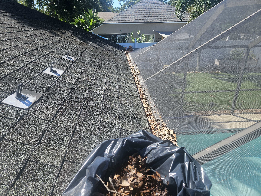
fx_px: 173
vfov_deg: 58.9
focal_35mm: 23
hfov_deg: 73.9
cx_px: 130
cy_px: 98
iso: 25
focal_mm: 5.4
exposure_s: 1/715
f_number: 1.8
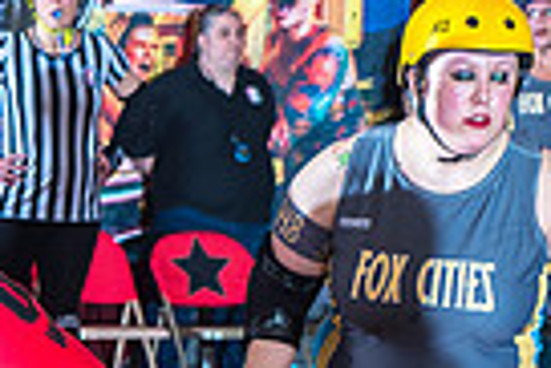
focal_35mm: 204
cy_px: 423
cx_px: -352
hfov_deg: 9.7
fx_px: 3126
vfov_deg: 6.7
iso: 800
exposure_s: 1/160
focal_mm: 48
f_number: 5.6
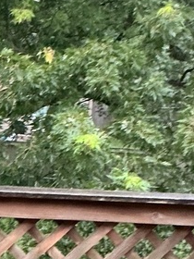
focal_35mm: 112
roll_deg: -1.0
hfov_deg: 12.2
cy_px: 195
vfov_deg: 17.5
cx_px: -149
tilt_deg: -11.2
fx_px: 837
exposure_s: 1/30
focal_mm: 3
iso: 250
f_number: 1.8
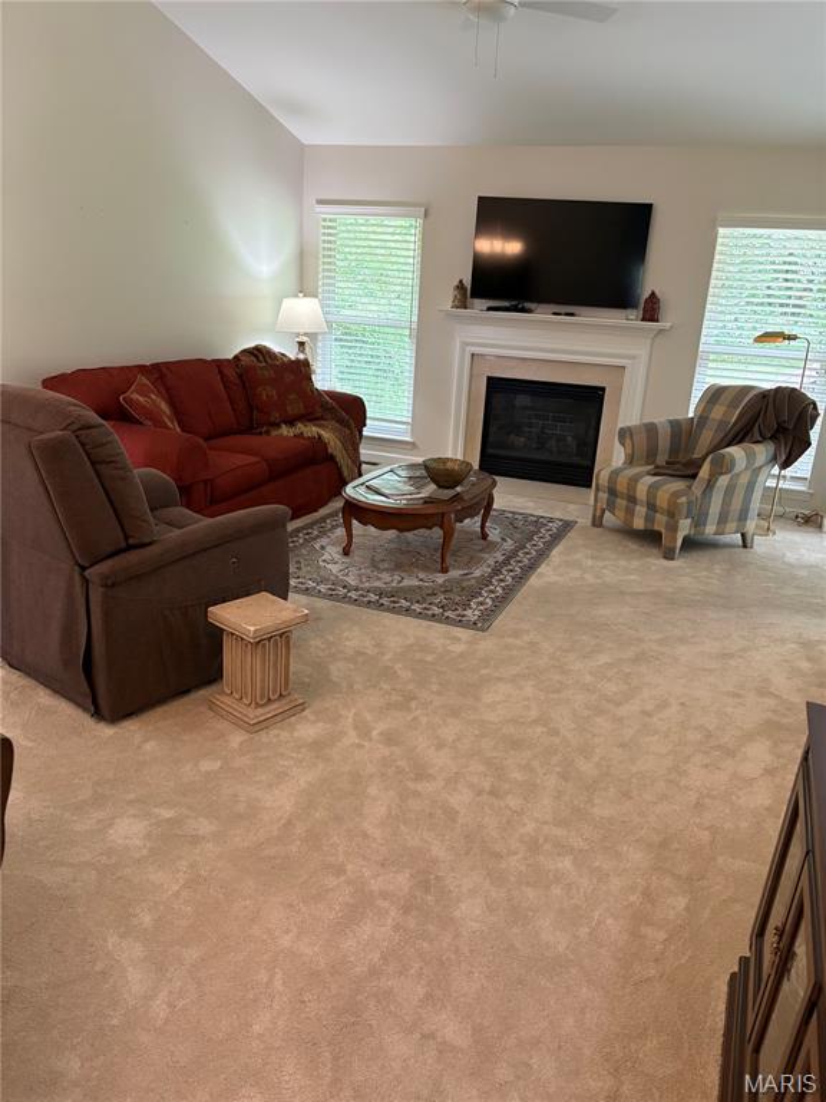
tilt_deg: -18.6
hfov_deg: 53.1
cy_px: 551
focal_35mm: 26
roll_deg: -2.0
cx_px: 413
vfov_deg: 67.3
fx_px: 827
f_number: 1.6
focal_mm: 5.96
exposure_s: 1/60
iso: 200
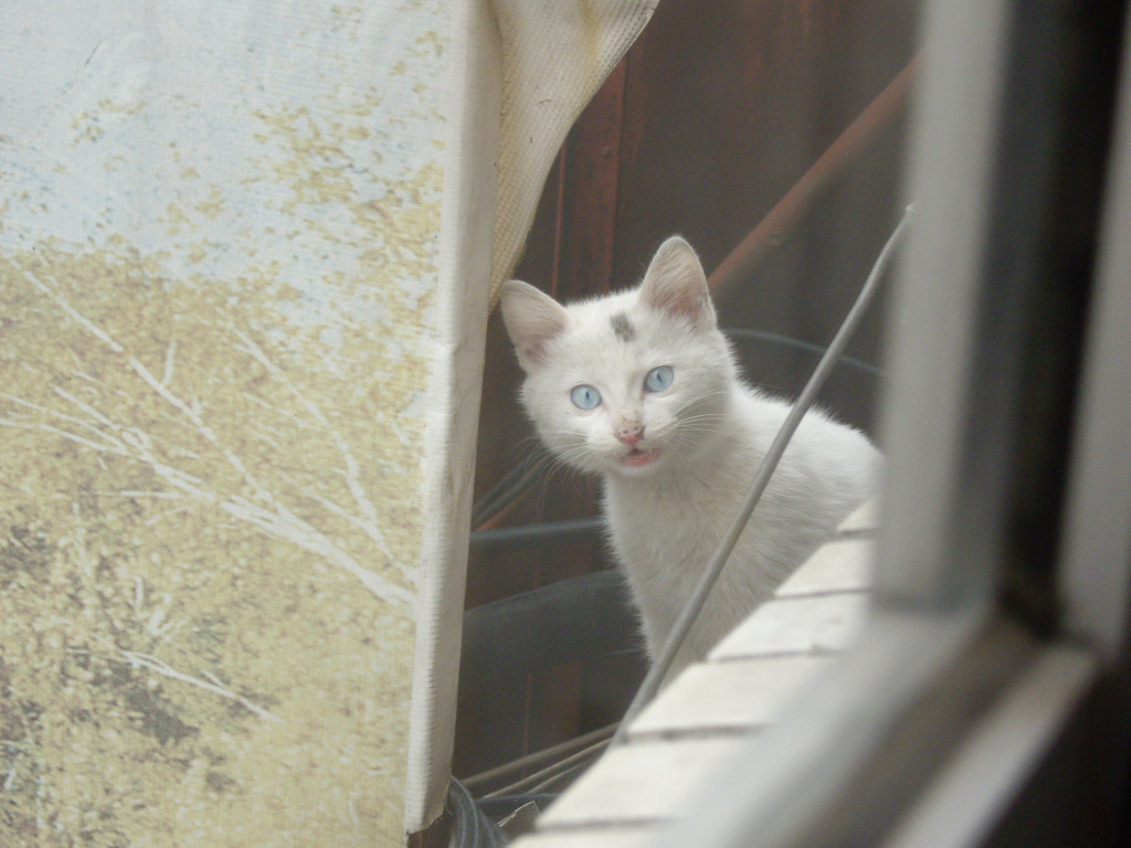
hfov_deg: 17.4
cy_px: 424
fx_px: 3692
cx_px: 566
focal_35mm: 113
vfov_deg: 13.1
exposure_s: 1/160
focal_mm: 23.7
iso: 400
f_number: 5.4
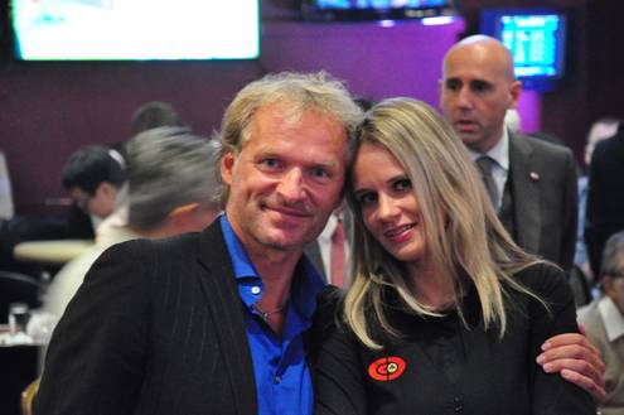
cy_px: 208
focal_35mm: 158
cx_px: 312
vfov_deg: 8.7
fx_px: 2727
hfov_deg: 13.1
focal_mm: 105
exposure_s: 1/20
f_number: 5.6
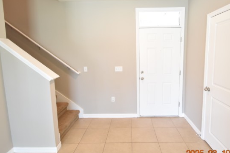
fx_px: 128
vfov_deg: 61.7
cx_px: 130
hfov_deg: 83.6
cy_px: 67
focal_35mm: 20
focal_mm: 10
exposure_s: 1/60
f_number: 3.5
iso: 1000
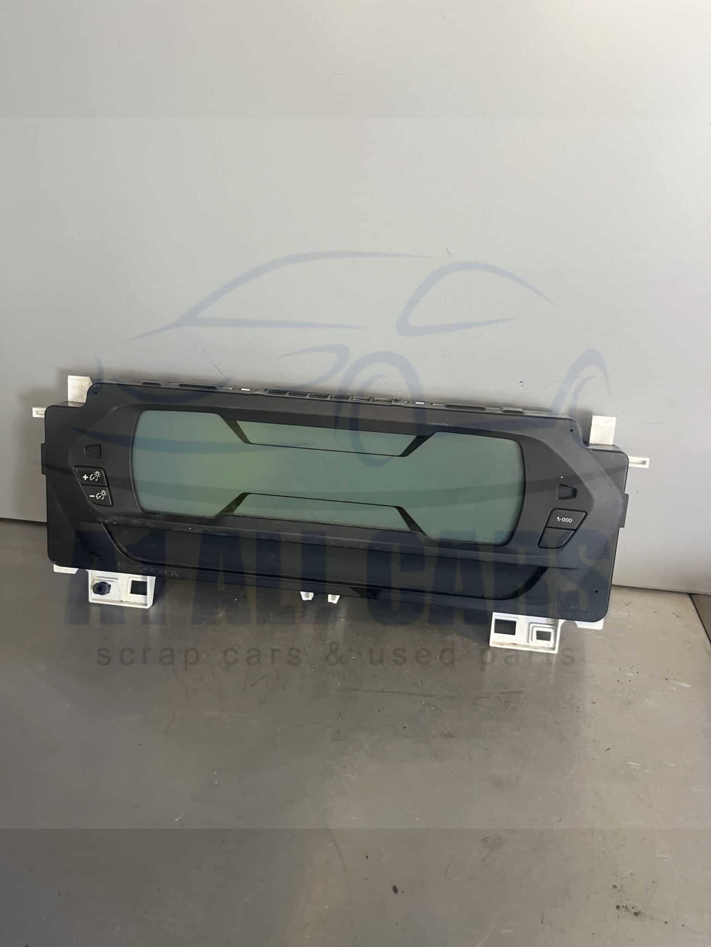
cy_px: 474
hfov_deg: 53.1
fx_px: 712
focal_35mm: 26
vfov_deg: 67.3
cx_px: 356
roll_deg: -1.0
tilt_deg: -30.1
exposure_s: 1/50
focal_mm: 5.1
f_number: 1.6
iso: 100
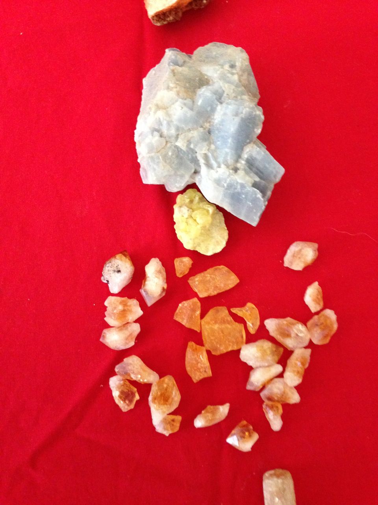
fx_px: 480
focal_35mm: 33
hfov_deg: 42.9
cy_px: 252
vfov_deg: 55.4
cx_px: 189
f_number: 2.4
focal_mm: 4.13
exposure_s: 1/15
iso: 400
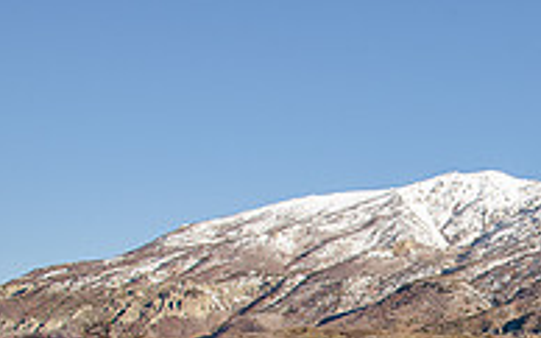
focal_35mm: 90
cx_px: 672
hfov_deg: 21.2
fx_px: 1326
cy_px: 415
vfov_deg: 14.0
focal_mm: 27
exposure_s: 1/400
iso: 400
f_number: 8
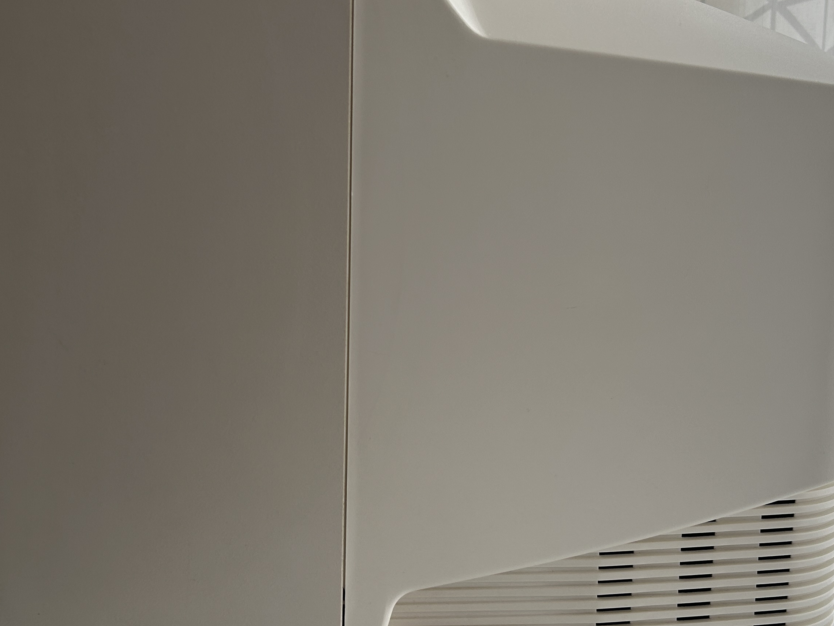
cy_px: 336
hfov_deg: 41.2
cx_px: 396
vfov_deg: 31.5
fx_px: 1108
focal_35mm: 46
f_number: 1.5
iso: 50
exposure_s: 1/121
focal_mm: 5.7
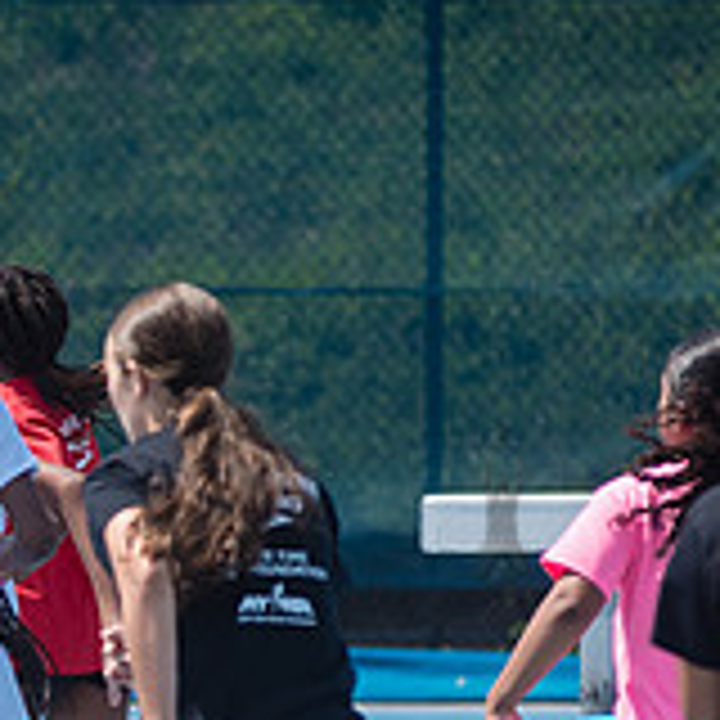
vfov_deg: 2.5
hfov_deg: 2.5
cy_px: 670
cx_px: -372
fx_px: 16567
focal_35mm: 704
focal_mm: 185
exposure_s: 1/2000
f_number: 4.5
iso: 250
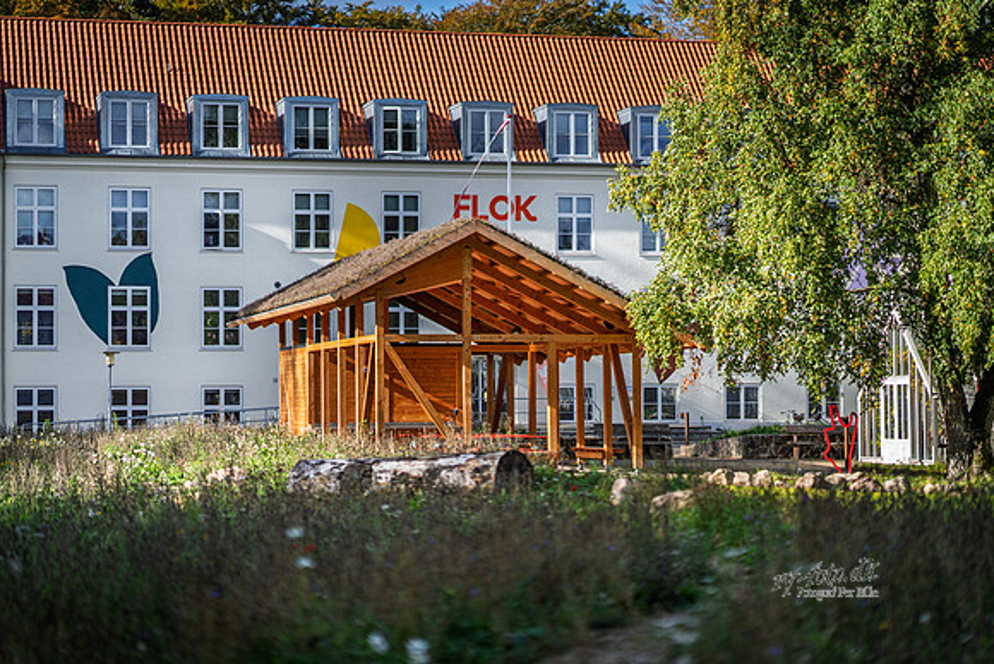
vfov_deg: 16.1
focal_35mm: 85
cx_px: 497
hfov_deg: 23.9
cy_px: 332
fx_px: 2347
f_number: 1.4
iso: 200
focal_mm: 85
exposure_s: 1/8000
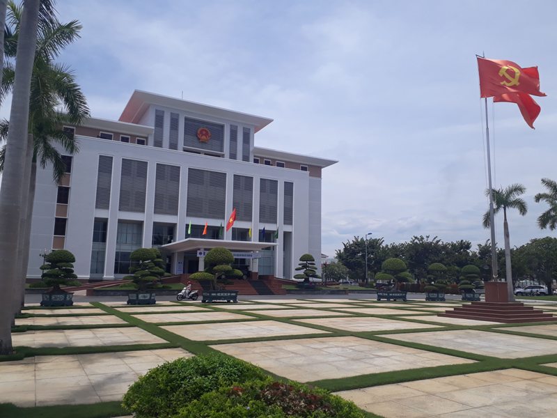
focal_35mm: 27
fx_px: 434
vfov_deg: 51.4
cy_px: 209
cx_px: 278
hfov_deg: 65.3
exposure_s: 1/2481
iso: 40
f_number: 1.9
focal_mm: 3.6
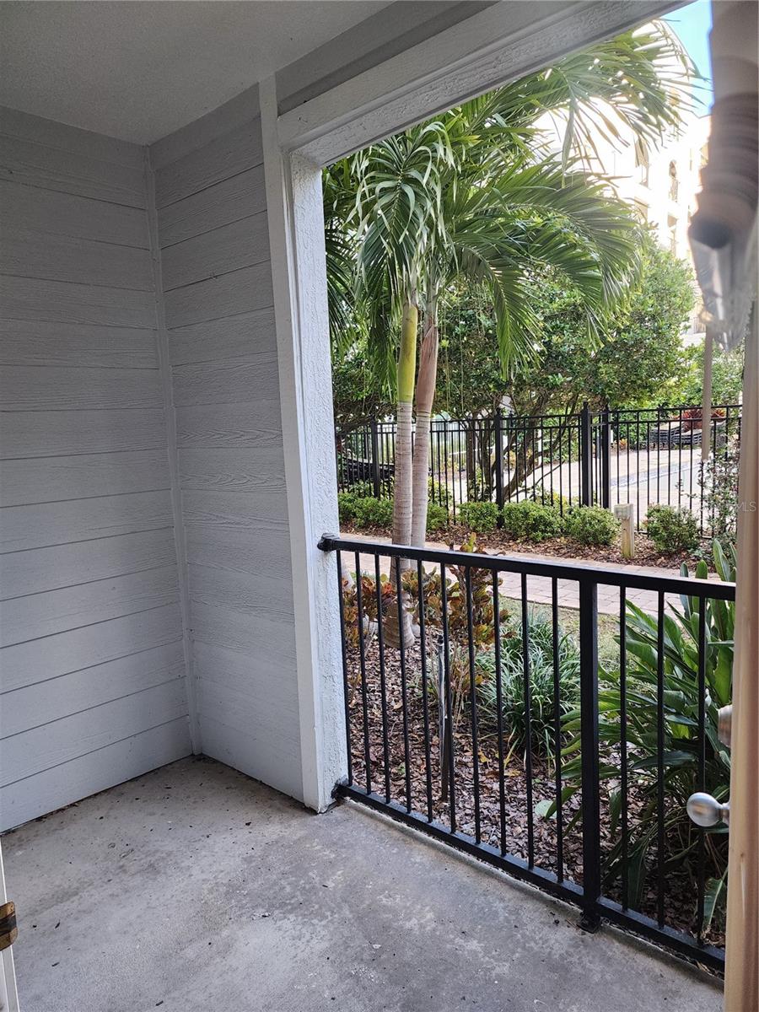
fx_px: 672
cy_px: 506
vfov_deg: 73.9
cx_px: 380
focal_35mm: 23
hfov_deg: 58.9
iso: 200
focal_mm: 6.4
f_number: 1.8
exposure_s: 1/180
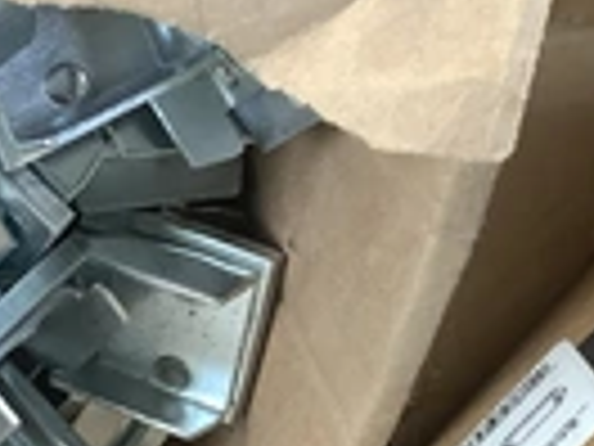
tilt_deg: -66.8
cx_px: -279
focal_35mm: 94
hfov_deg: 18.6
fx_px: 1613
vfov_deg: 15.6
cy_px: 365
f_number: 2.4
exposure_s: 1/100
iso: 80
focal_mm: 3.3
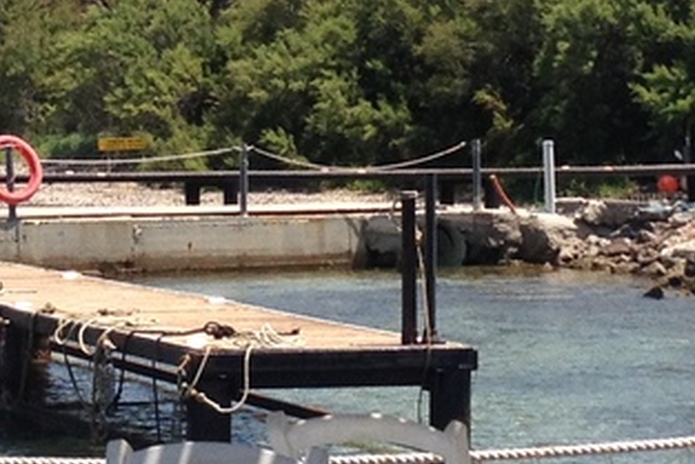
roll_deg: +0.2
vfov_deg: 7.4
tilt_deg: -3.7
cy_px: 89
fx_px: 3592
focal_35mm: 186
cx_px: 262
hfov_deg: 11.0
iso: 50
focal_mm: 4.28
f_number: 2.4
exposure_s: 1/1783
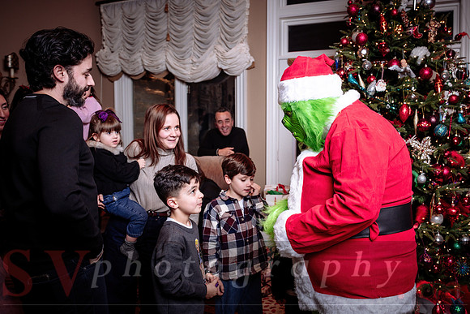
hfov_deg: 61.1
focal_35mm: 30
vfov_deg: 43.0
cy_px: 157
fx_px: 398
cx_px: 252
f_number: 4.5
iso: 500
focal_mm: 28
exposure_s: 1/200
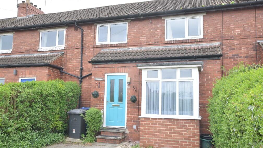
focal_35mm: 32
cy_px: 81
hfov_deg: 61.0
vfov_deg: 36.6
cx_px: 134
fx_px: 223
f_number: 13
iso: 800
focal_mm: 20
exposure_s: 1/125
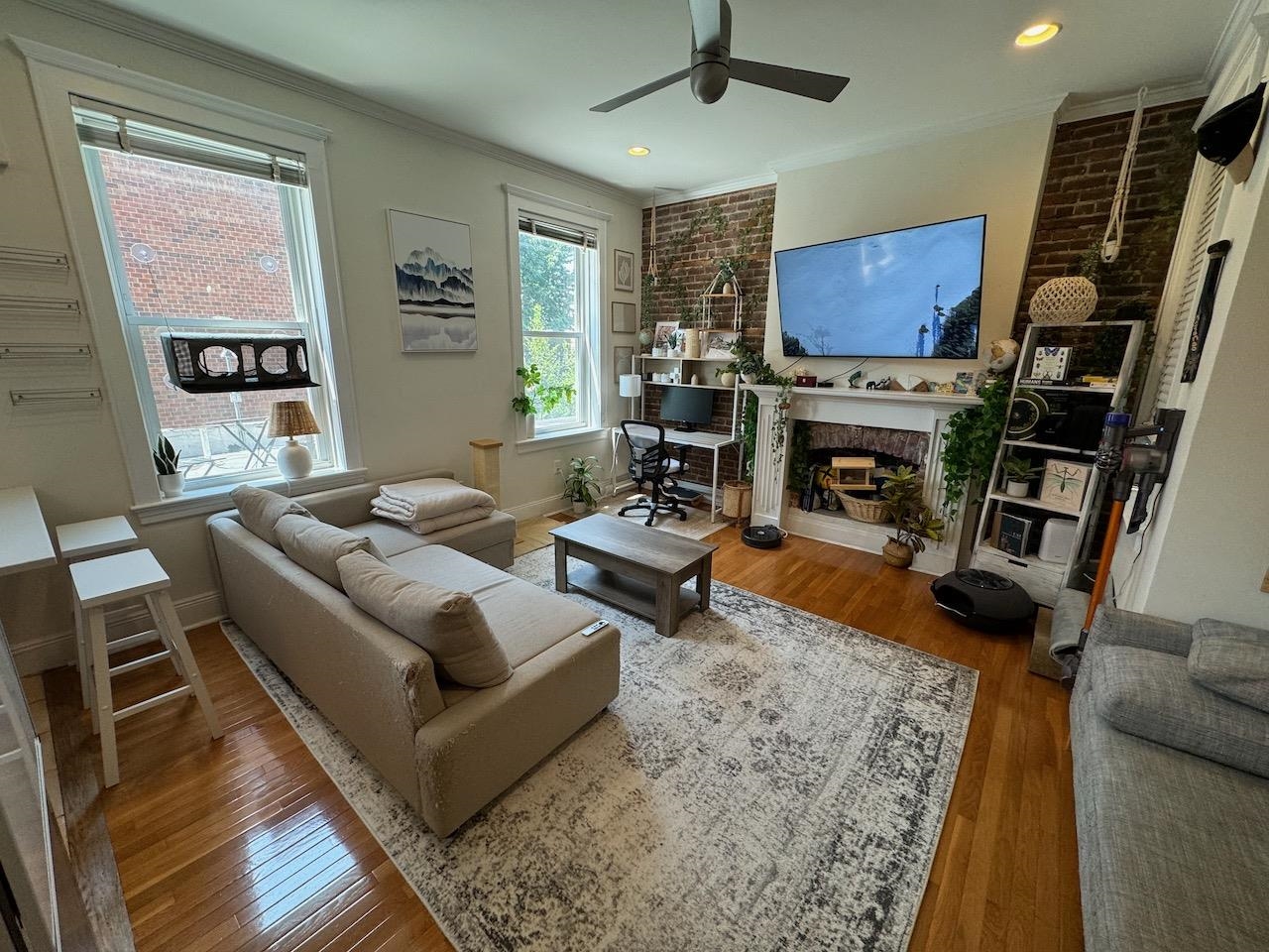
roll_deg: -0.4
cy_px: 476
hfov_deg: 102.1
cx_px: 634
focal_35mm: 14
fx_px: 513
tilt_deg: -13.5
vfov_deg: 85.7
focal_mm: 2.22
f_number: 2.2
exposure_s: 1/120
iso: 160
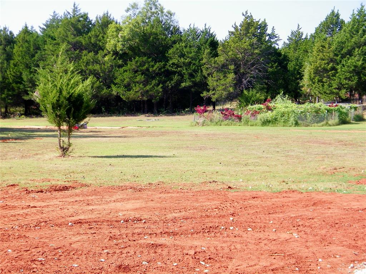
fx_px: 846
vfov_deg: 18.4
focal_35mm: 80
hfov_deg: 24.4
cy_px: 137
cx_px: 183
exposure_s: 1/250
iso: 80
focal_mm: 14.3
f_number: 4.4
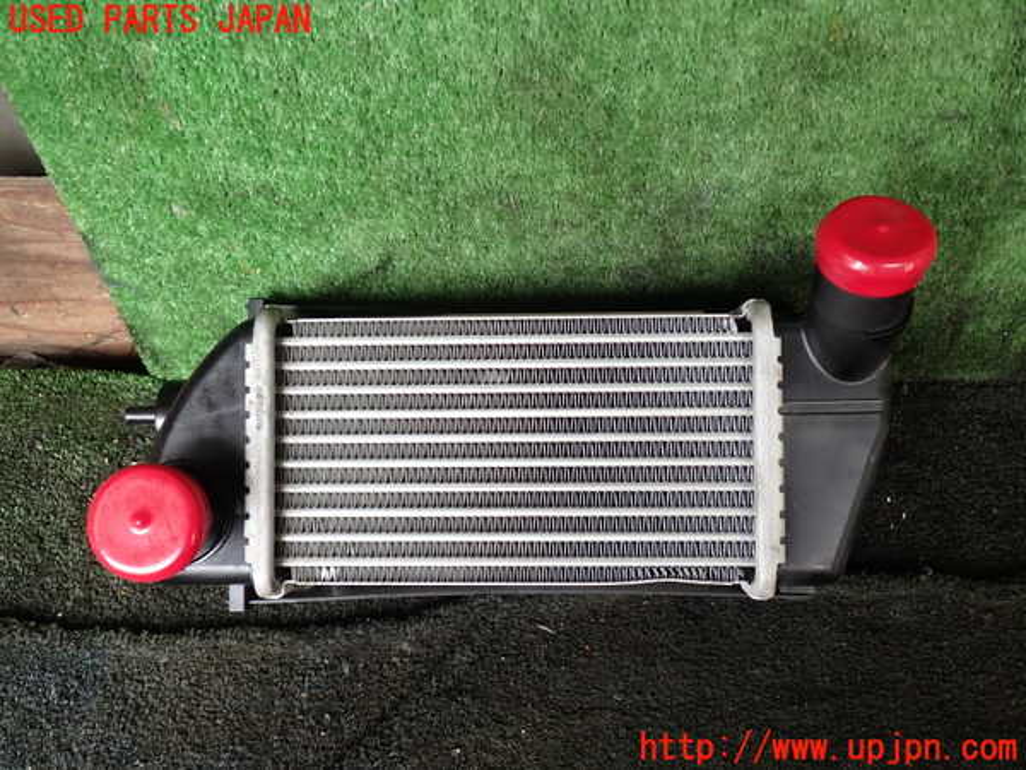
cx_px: 513
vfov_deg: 46.8
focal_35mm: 30
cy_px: 385
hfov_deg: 60.0
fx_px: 889
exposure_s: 1/80
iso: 100
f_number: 2.3
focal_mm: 5.4
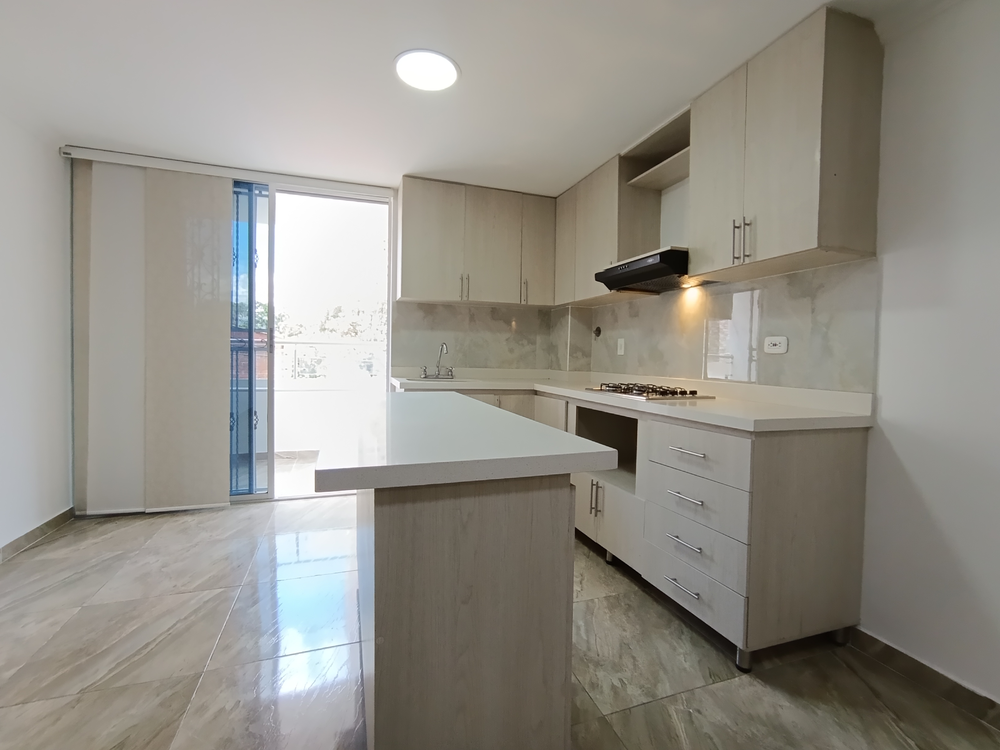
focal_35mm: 16
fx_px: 462
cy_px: 375
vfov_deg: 78.1
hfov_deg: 94.5
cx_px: 500
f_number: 2.2
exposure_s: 1/100
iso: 250
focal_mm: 1.65
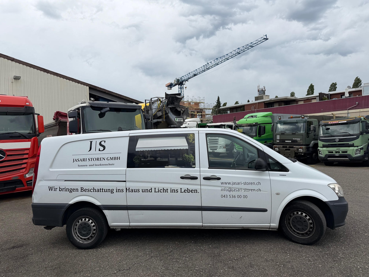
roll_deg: +2.5
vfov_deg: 56.8
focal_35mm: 24
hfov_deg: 71.6
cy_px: 138
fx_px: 256
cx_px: 184
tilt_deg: +0.7
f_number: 1.78
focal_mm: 6.76
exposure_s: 1/2053
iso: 80
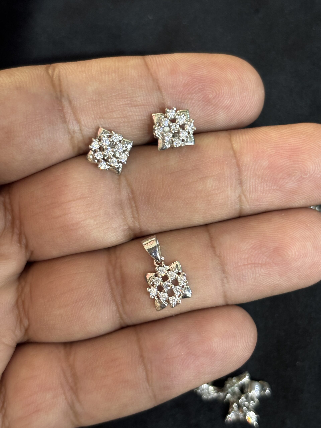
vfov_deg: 36.8
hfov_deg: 28.0
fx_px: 643
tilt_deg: -77.2
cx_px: 160
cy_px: 214
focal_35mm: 52
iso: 200
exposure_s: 1/33
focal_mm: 5.96
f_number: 1.6
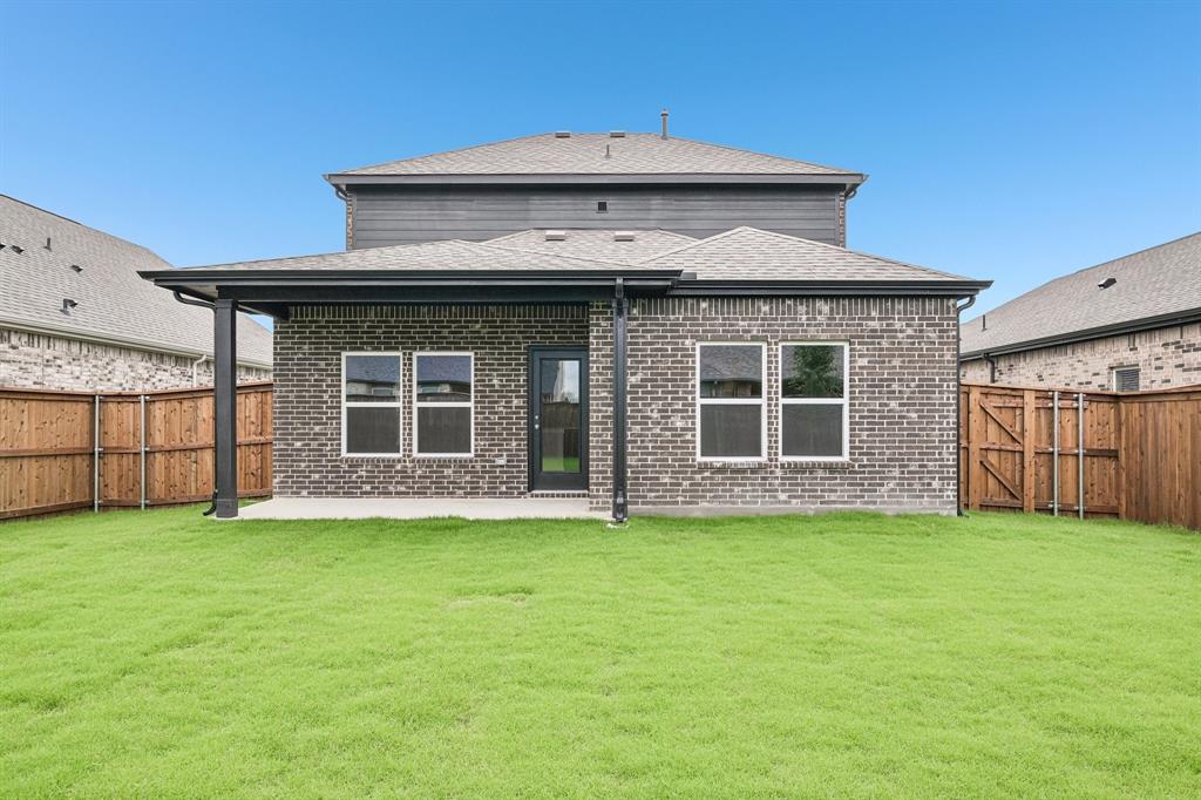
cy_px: 400
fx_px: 800
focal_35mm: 24
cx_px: 600
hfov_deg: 73.8
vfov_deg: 53.1
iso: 400
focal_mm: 24
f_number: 8
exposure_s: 1/500
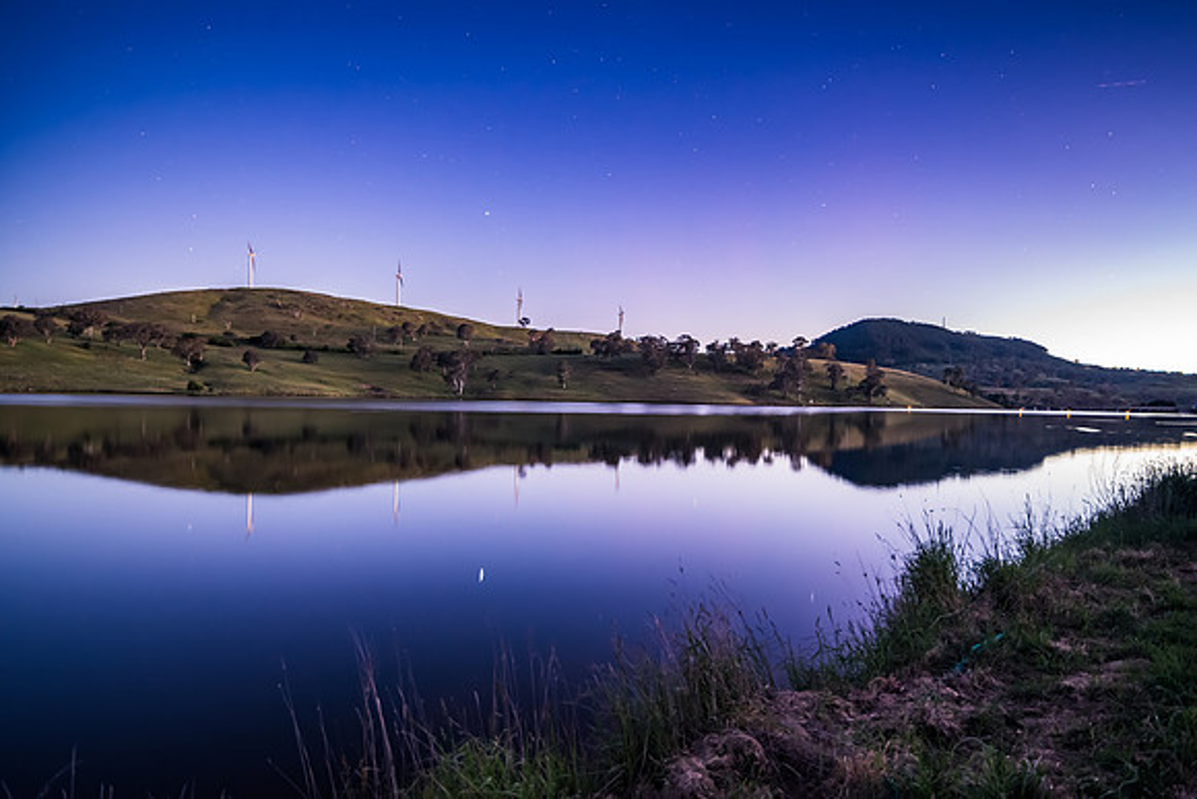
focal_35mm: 21
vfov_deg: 58.6
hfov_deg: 80.1
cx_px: 637
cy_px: 418
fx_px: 711
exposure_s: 5
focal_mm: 20
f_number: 2.8
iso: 1600
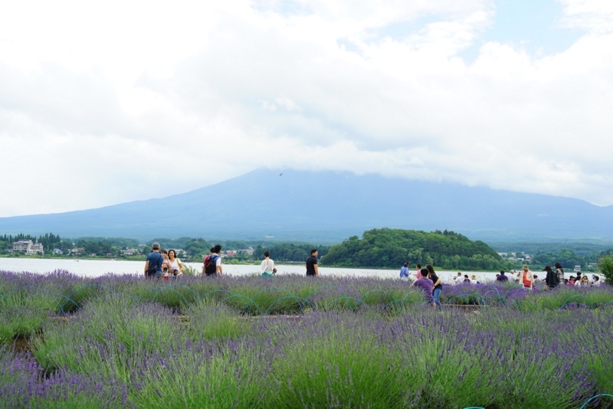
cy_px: 204
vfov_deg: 29.3
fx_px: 784
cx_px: 306
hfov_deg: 42.7
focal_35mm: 46
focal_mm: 46
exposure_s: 1/90
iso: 100
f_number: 8
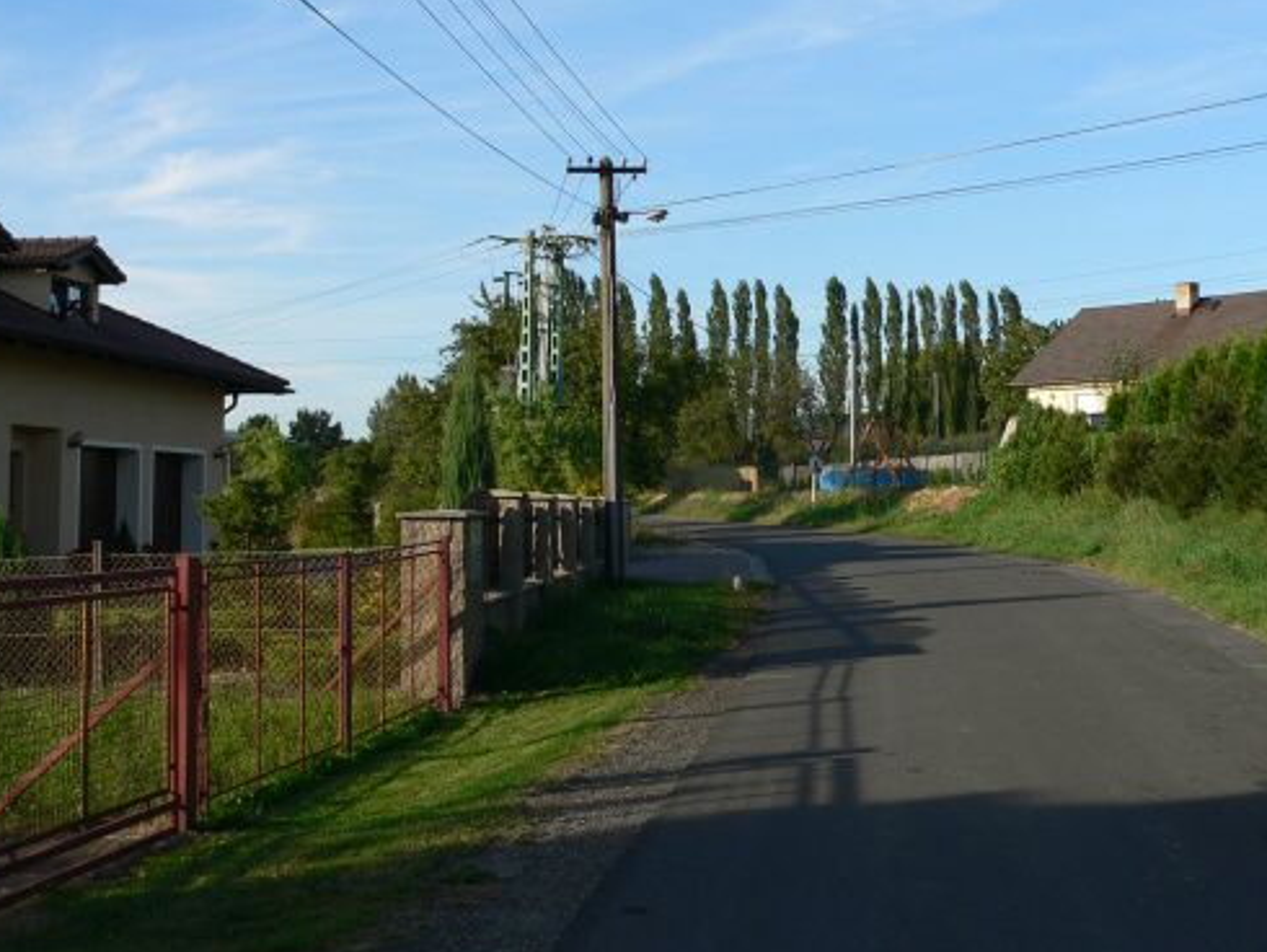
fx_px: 1721
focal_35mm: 47
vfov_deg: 30.8
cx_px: 791
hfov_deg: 40.1
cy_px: 360
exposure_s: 1/400
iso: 80
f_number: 4
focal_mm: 6
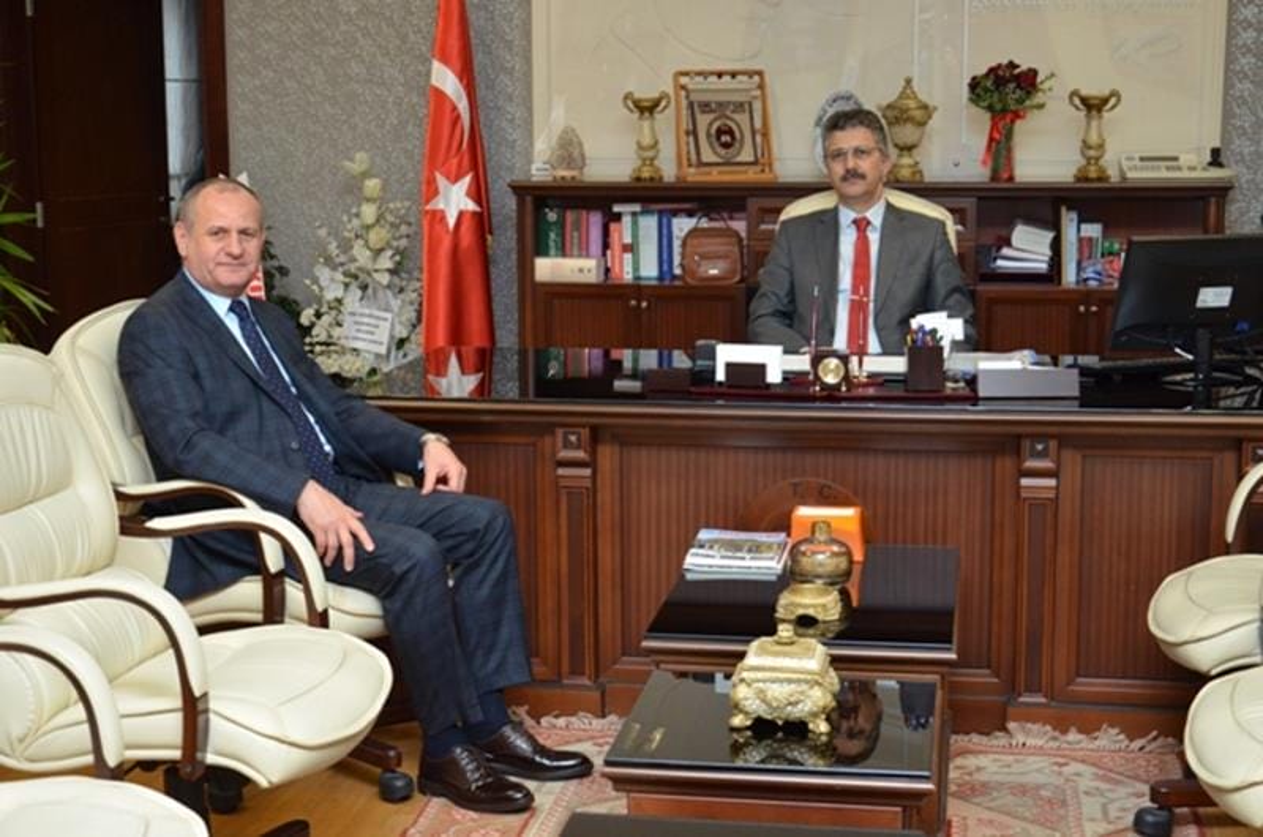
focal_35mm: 57
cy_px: 418
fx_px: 1996
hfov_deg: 35.1
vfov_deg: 23.7
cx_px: 632
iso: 1600
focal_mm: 38
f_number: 4.5
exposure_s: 1/125
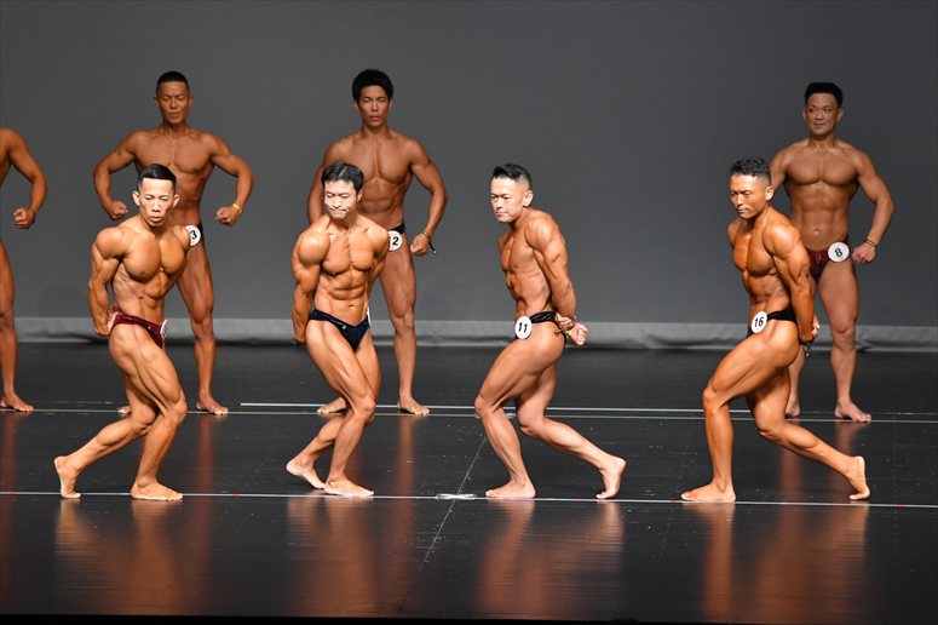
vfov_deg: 6.1
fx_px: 5860
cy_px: 312
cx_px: 469
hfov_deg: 9.2
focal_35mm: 225
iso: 3200
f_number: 5.6
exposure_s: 1/400
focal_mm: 150
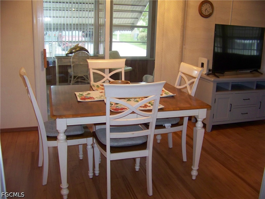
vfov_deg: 39.7
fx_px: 276
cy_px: 100
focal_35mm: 36
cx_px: 132
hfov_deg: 51.4
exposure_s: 1/30
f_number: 2.8
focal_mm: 5.85
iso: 200
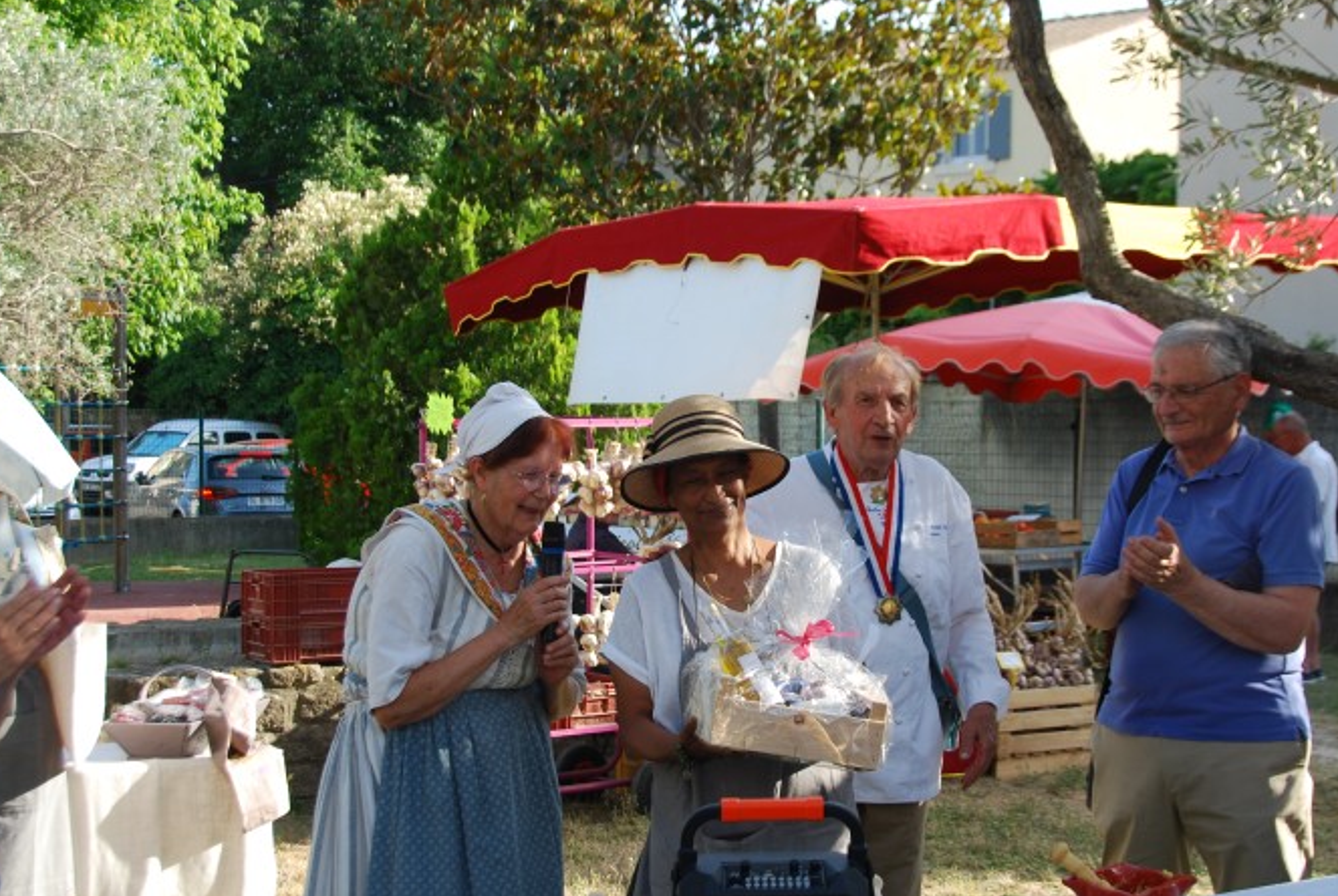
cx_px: 711
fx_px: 2184
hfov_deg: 34.0
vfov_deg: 23.2
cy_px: 475
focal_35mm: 59
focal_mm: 29
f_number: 5.6
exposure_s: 1/125
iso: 110
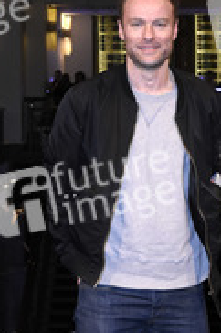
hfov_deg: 12.2
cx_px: 135
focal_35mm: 112
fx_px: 1033
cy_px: 285
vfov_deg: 18.0
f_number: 6.3
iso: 1600
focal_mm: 34
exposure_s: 1/125
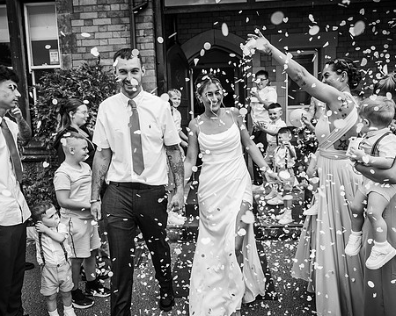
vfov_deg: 50.0
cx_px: 194
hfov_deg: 60.4
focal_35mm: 29
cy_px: 164
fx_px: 340
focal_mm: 24
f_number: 4
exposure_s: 1/1000
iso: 560
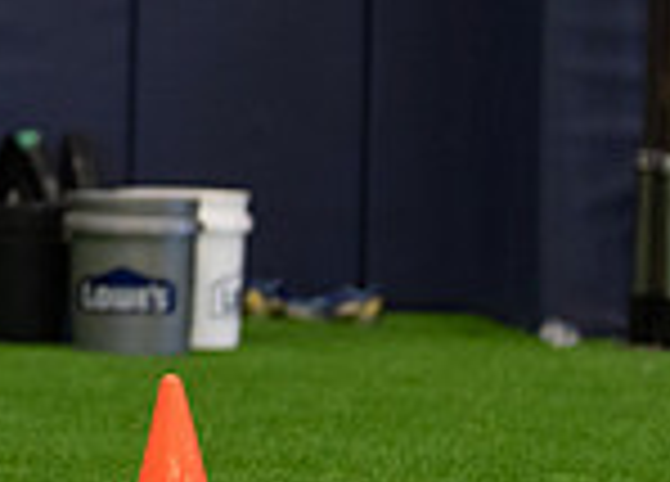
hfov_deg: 9.5
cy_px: 59
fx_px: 3946
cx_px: -279
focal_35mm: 207
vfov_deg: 7.0
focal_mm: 50
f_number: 1.2
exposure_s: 1/1000
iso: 1250
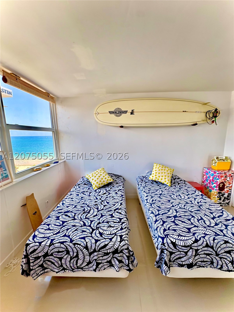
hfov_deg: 85.7
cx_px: 117
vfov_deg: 102.1
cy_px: 156
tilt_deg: -6.3
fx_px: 126
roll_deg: +0.8
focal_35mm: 14
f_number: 2.2
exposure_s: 1/99
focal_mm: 2.22
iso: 40
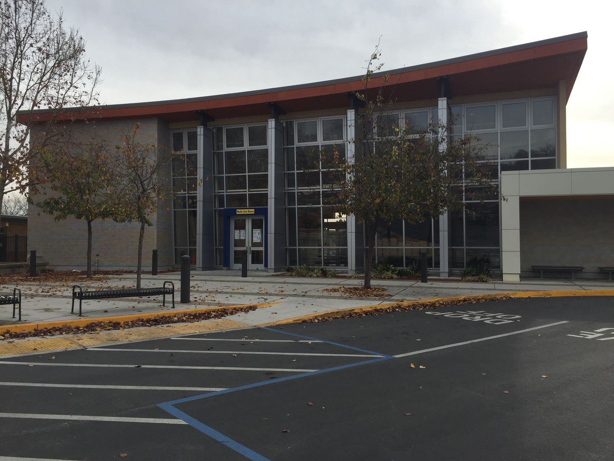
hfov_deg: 61.7
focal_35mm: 29
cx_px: 307
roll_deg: -0.9
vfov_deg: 48.2
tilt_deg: +2.3
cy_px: 230
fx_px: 514
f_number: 2.2
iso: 32
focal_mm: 4.15
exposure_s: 1/1364
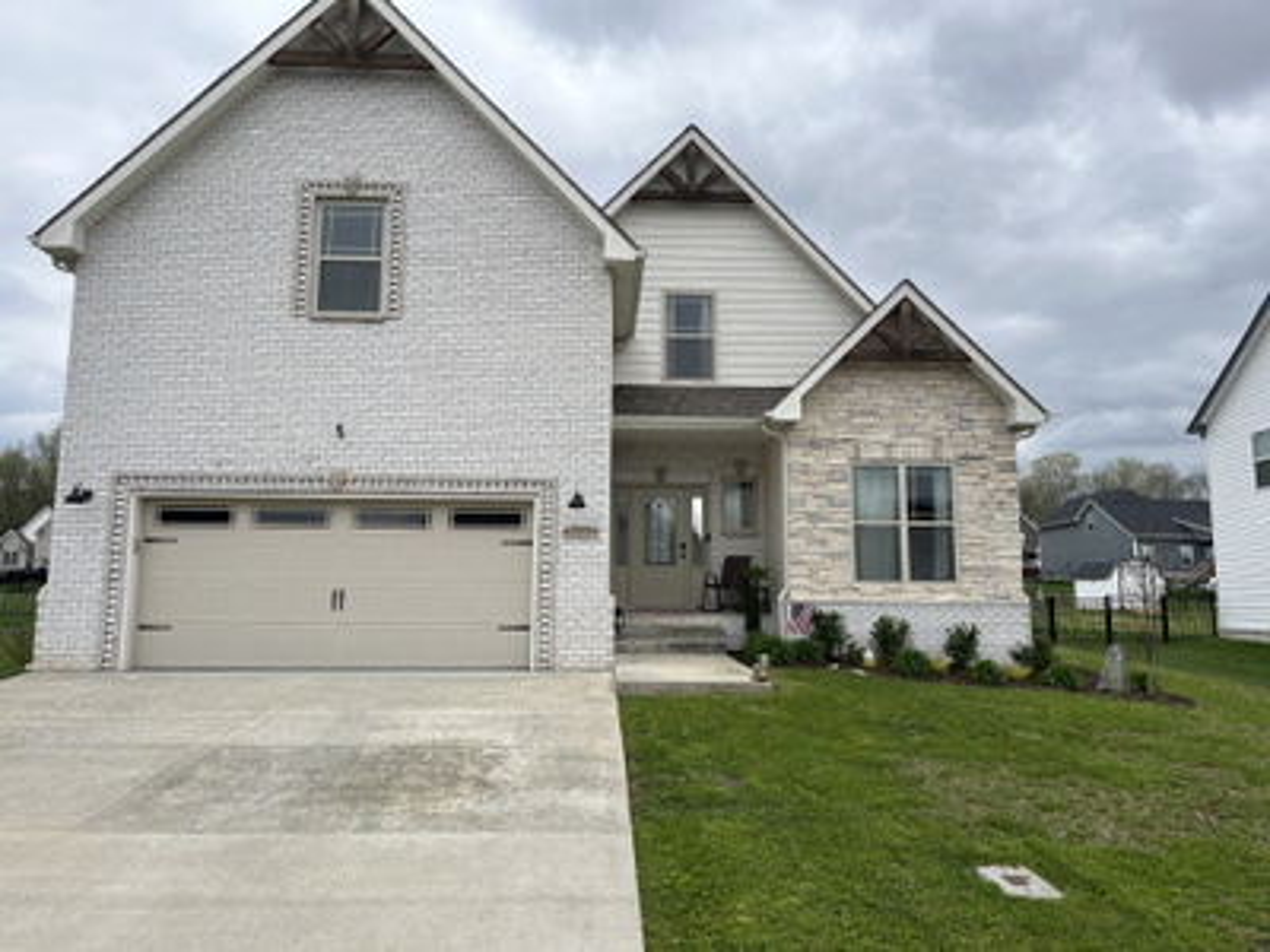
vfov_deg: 53.1
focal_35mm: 26
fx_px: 954
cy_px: 476
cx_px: 635
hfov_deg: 67.3
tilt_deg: +7.3
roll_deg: -0.5
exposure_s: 1/1580
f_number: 1.6
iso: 50
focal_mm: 5.1
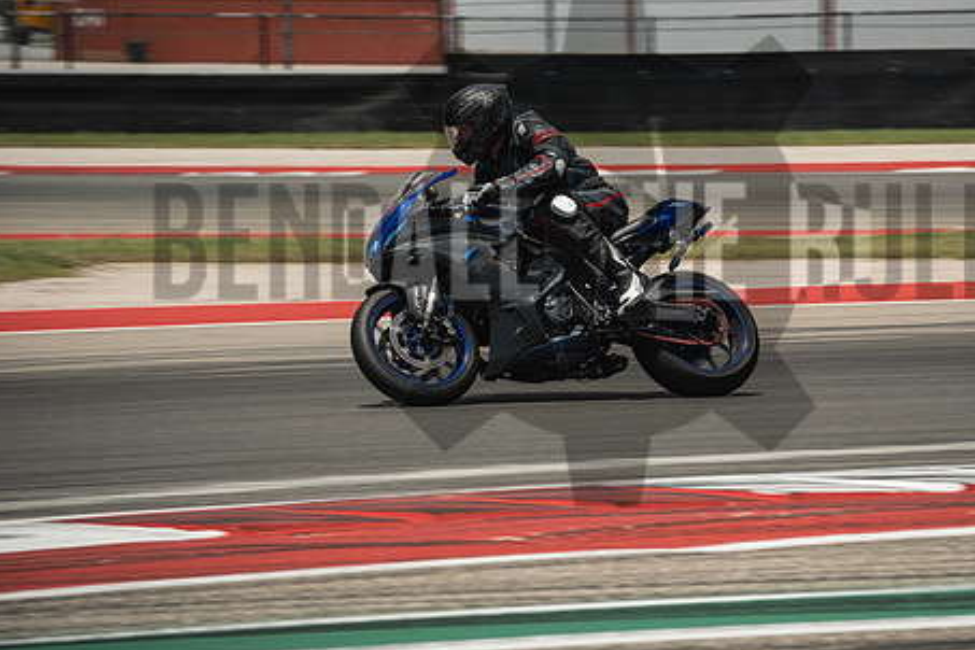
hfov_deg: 6.5
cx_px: 607
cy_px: 244
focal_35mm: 316
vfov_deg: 4.3
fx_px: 8558
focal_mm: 164.6
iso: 160
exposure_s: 1/400
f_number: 7.1
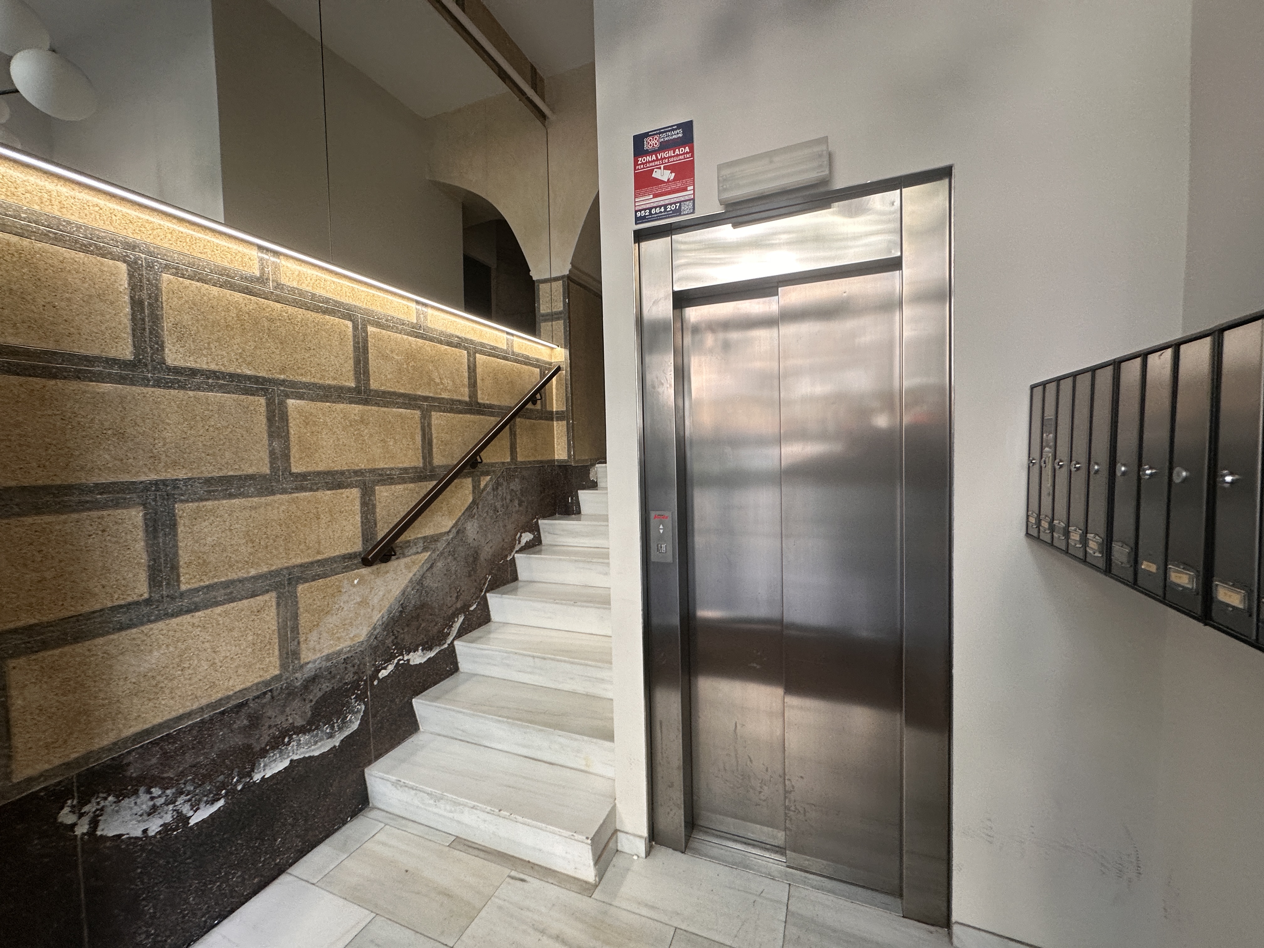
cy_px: 474
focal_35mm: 14
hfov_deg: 102.1
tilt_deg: -3.0
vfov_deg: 85.7
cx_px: 632
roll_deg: +1.7
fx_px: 511
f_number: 2.2
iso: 125
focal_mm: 2.22
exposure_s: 1/100
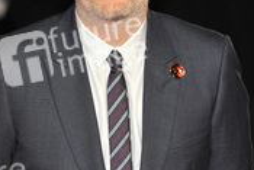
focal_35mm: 388
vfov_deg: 3.5
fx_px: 2740
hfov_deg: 5.3
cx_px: 115
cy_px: 125
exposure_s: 1/250
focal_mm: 170
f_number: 4
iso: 800
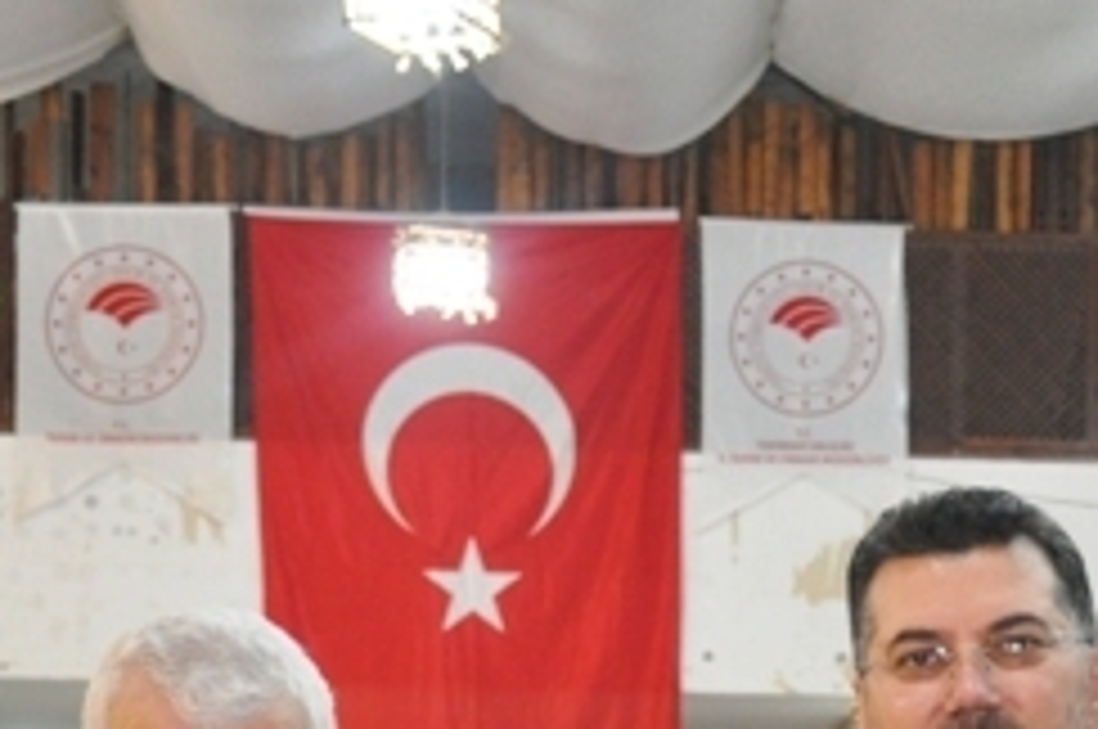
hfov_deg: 18.9
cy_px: 1163
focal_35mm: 108
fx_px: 3290
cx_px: 792
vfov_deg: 12.0
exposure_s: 1/60
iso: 800
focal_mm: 22
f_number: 3.5
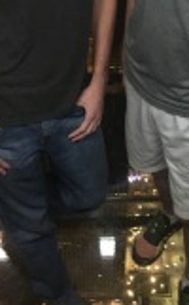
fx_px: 579
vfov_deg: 27.9
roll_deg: -1.1
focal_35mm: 70
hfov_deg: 18.5
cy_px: 9
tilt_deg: -38.3
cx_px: 113
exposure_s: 1/15
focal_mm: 4.15
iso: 400
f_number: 2.2
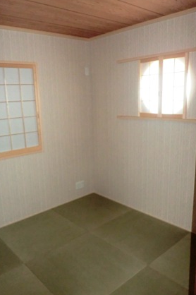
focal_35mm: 29
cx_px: 87
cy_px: 148
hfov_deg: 44.8
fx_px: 237
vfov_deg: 63.7
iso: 400
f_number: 2.8
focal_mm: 4.7
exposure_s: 1/60
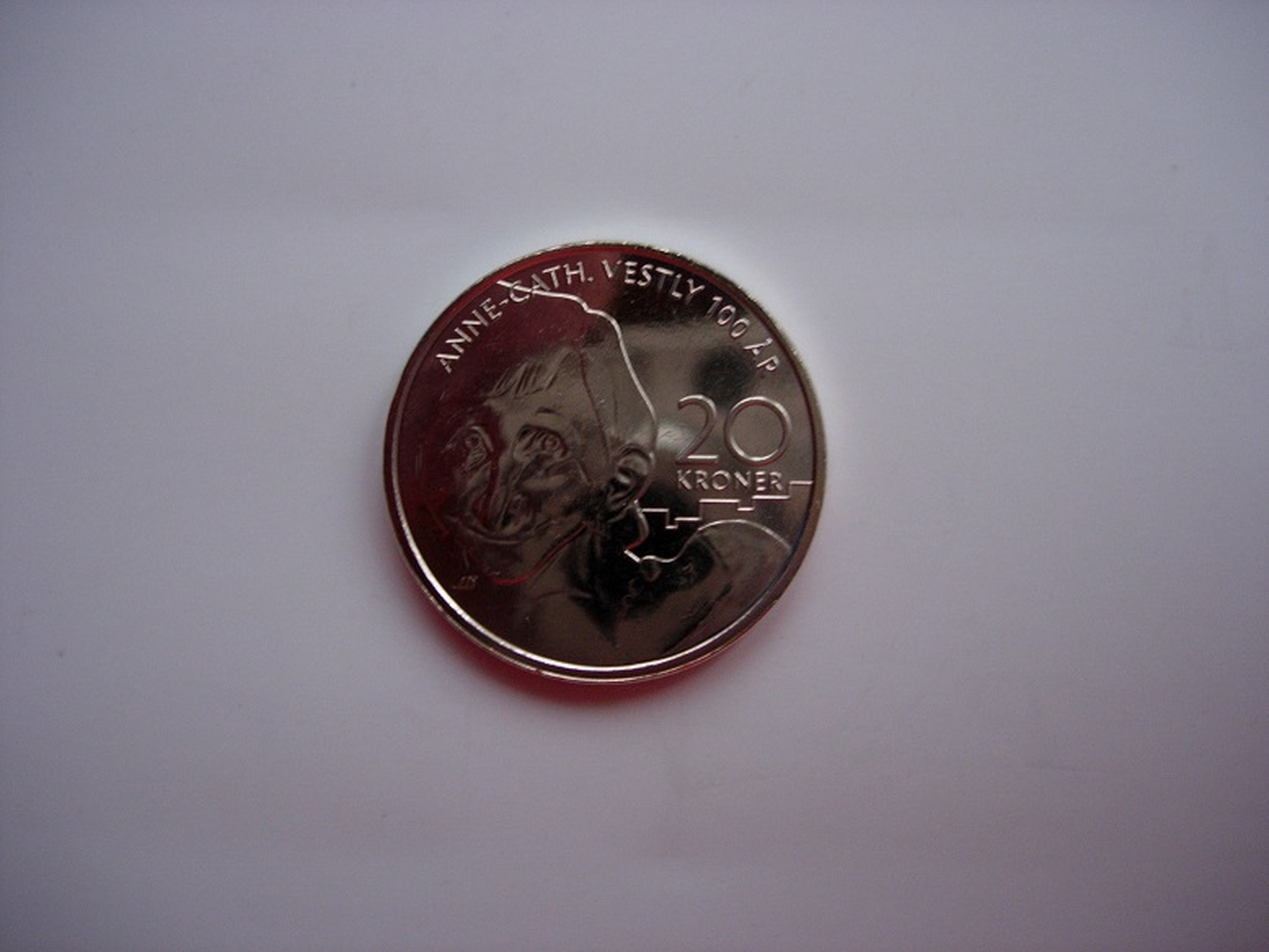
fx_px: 1393
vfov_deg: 37.7
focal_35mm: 38
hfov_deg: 49.0
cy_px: 476
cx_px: 634
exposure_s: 1/32
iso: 129
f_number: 2.8
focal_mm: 7.8
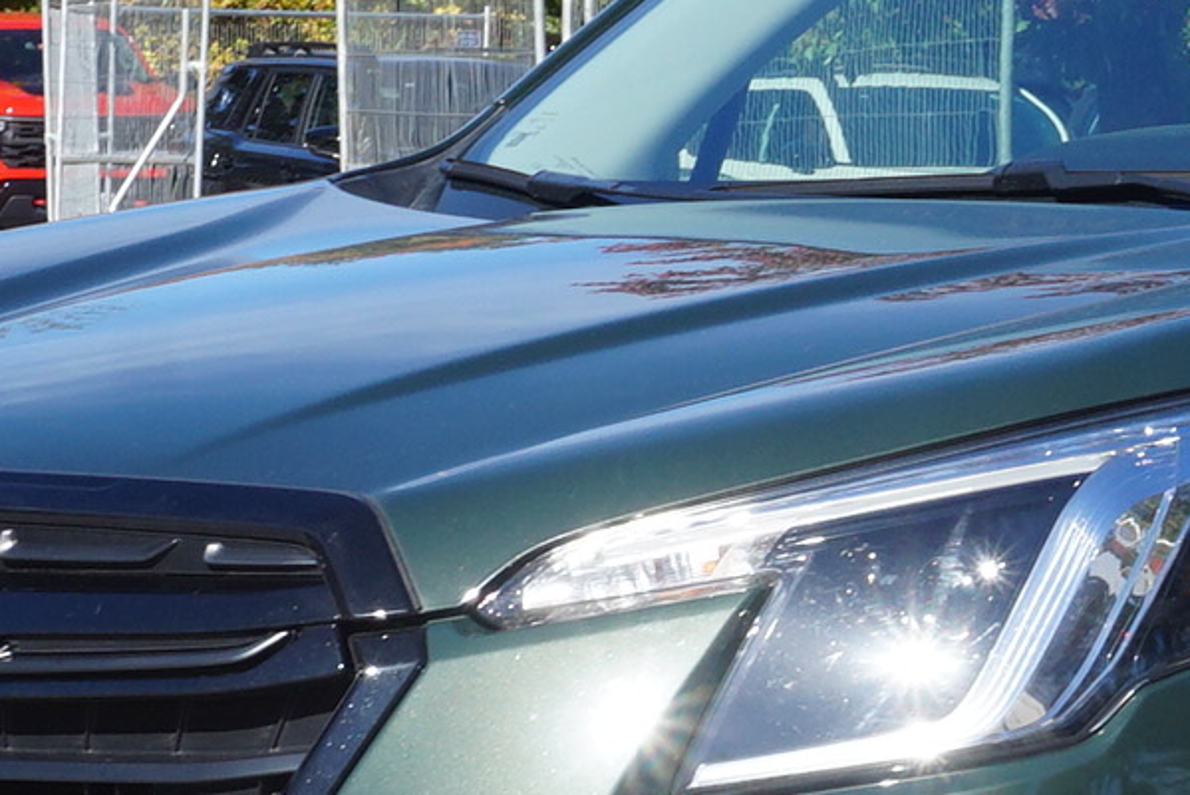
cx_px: 1319
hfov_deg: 9.6
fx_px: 7020
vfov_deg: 6.5
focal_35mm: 212
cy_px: 582
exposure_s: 1/80
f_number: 13
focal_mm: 31
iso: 100
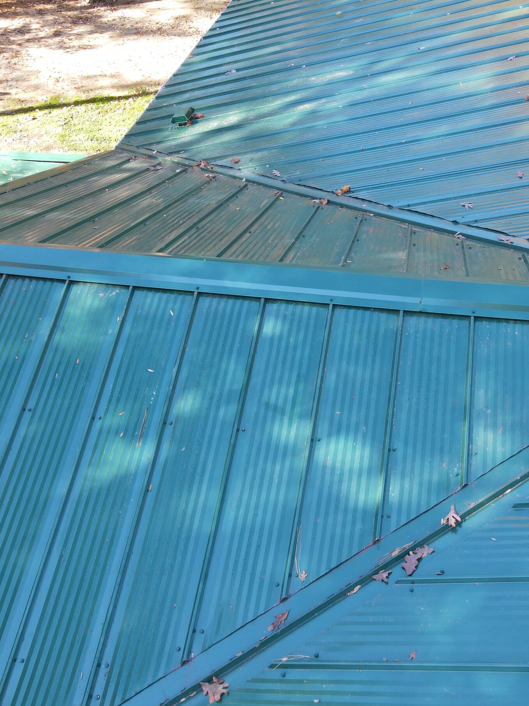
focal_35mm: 34
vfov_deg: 54.0
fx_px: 693
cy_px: 347
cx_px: 324
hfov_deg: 41.5
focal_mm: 4.5
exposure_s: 1/40
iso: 100
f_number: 2.8
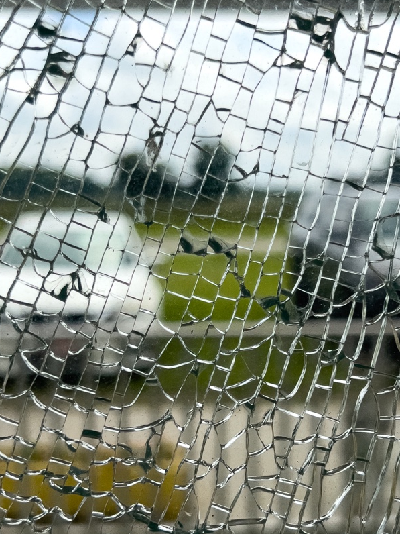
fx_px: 755
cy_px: 313
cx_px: 230
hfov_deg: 29.6
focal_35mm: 49
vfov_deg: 38.8
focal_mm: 5.7
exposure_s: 1/4600
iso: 50
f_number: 1.5
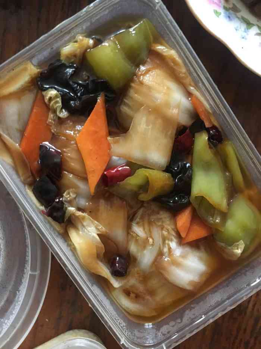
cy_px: 174
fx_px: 291
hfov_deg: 48.2
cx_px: 130
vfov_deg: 61.7
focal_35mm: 29
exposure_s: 1/17
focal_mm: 4.15
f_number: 2.2
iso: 250
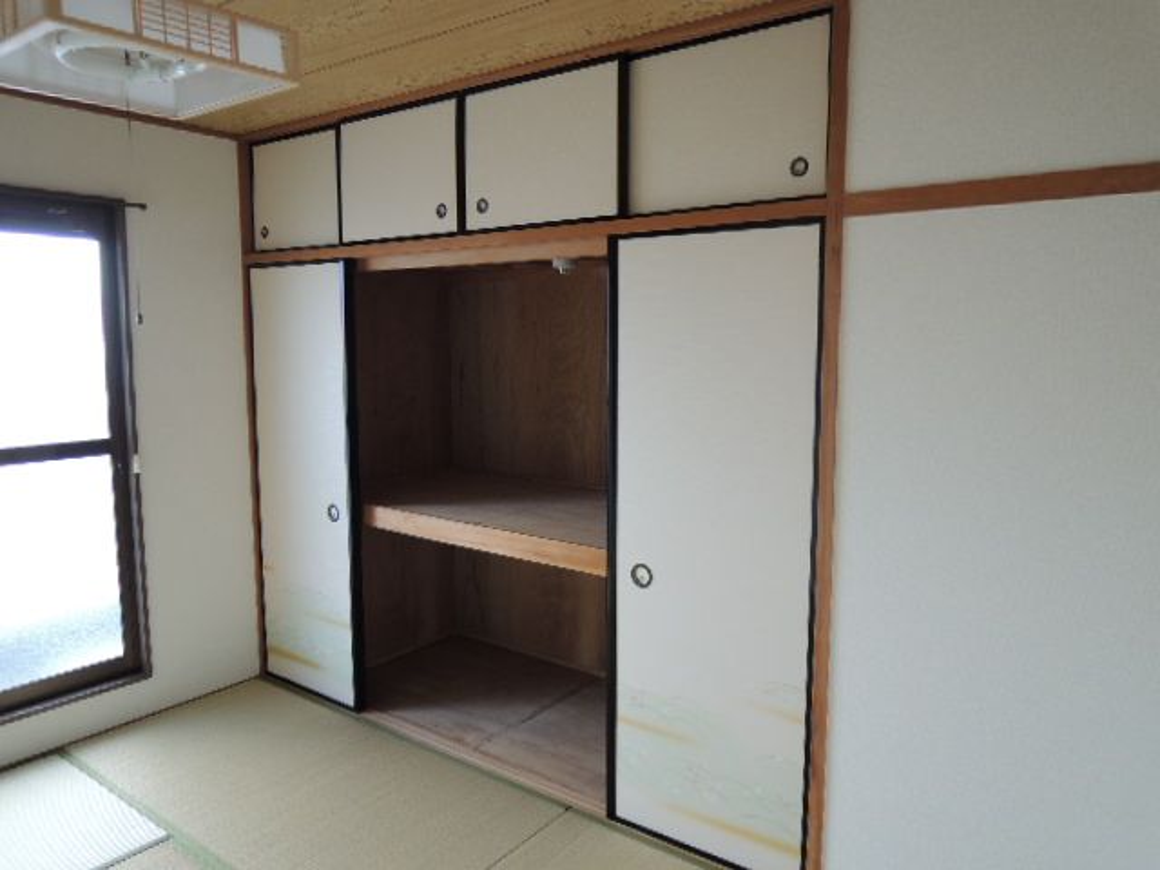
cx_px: 580
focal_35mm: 24
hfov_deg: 71.6
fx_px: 804
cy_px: 435
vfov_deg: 56.8
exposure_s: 1/80
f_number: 2.2
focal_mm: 4.3
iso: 100
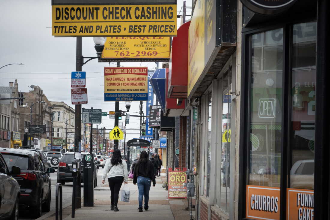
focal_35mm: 109
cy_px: 110
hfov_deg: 18.8
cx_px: 165
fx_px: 999
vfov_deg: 12.6
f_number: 6.3
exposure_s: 1/400
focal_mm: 39.61
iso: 400
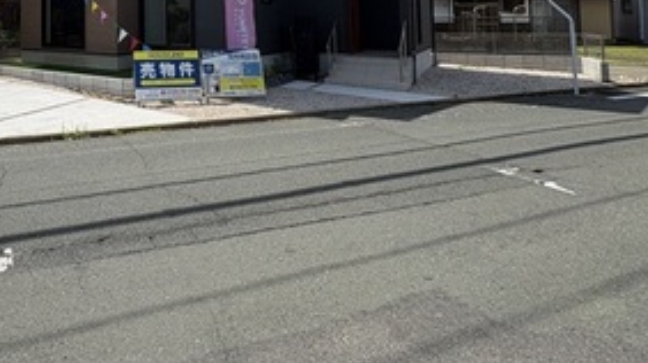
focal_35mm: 26
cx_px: 124
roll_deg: +1.4
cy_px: 0
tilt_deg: +2.4
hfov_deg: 65.1
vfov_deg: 39.1
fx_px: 446
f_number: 2.2
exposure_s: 1/1927
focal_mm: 2.22
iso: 50
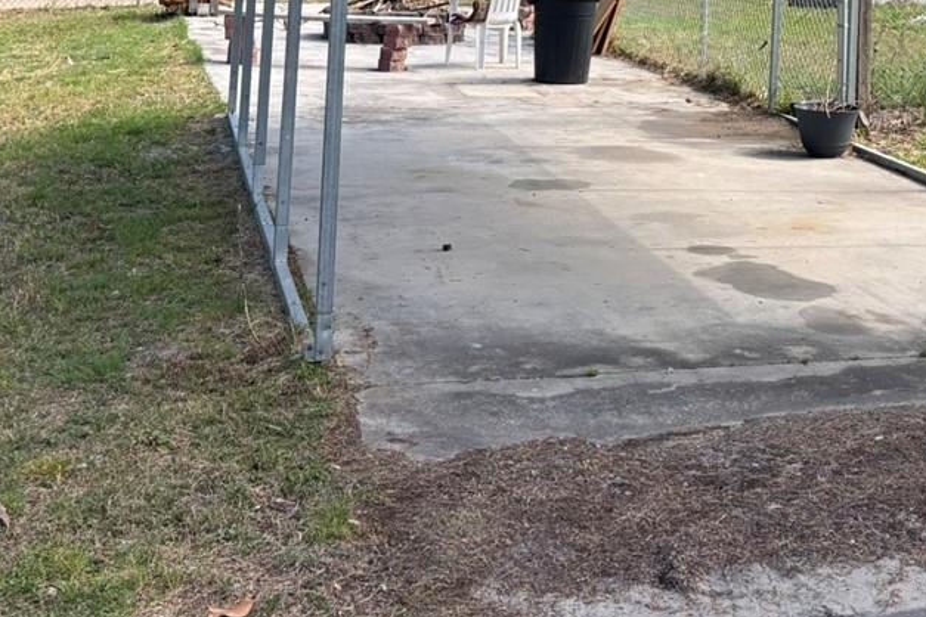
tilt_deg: +3.8
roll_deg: -2.4
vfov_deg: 18.2
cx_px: 815
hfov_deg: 28.2
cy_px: -213
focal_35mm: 69
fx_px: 1775
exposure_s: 1/887
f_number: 1.6
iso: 50
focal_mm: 5.96
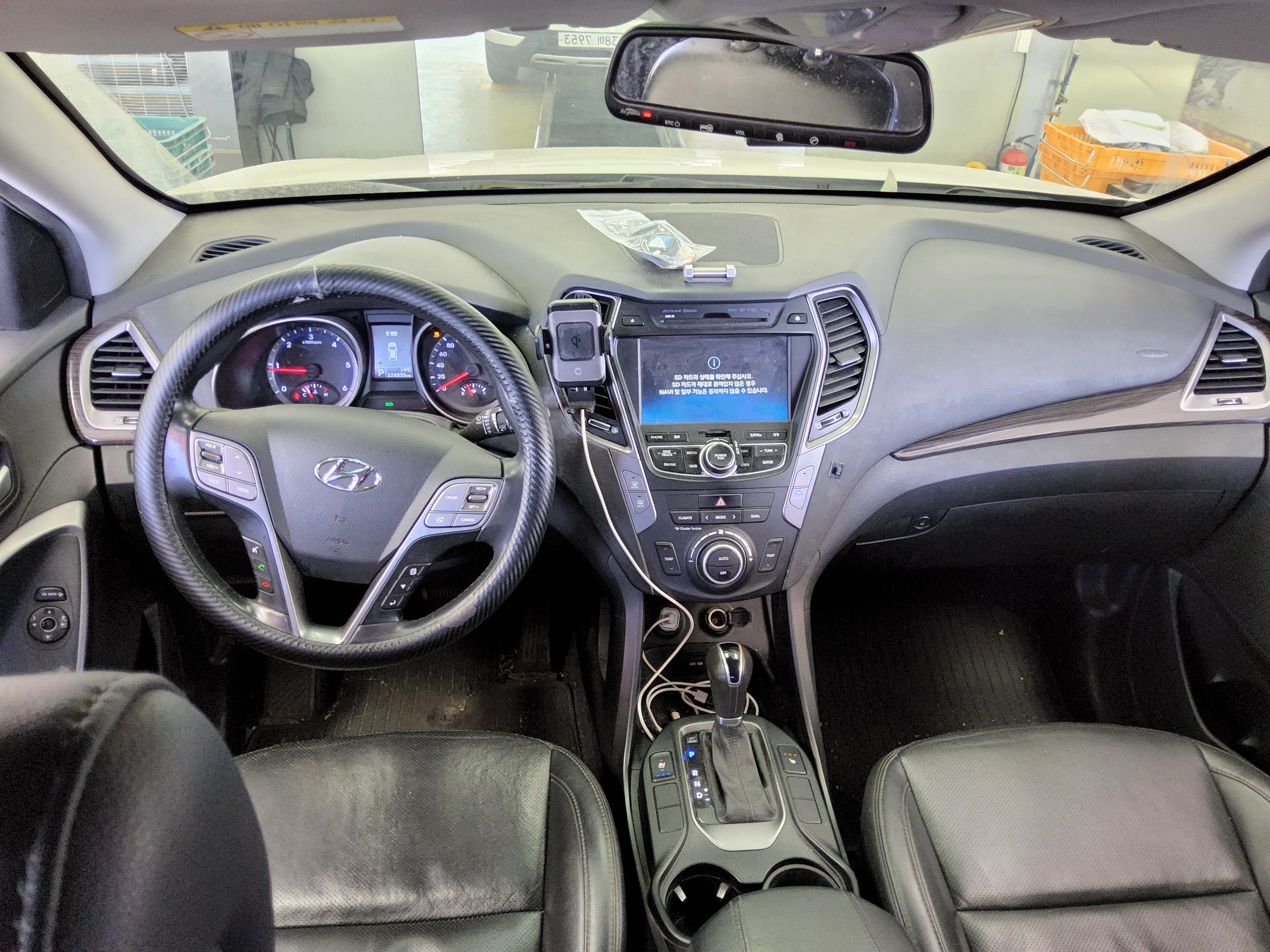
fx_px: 917
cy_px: 476
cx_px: 635
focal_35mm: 25
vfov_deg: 54.9
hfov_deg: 69.4
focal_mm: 3.08
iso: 500
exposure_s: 1/60
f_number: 2
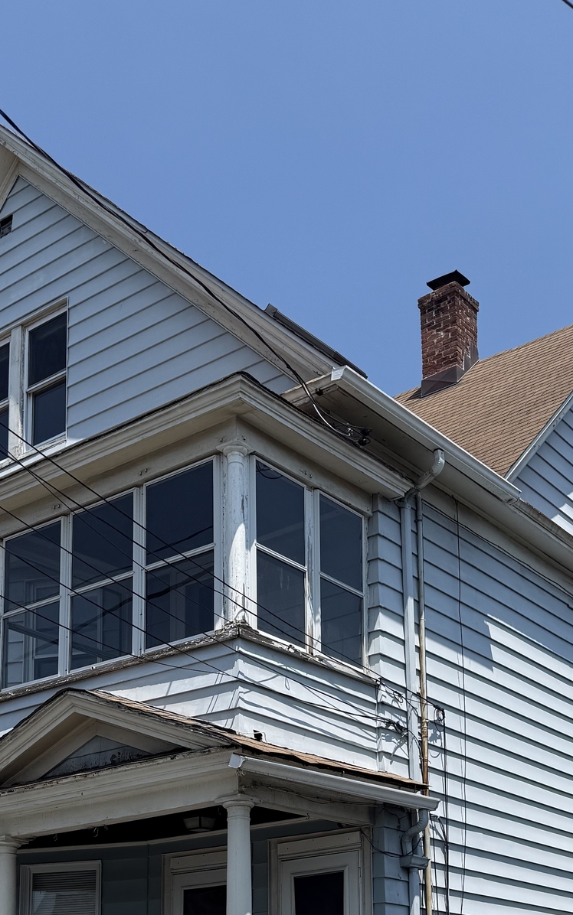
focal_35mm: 49
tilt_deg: +9.6
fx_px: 1224
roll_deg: +0.2
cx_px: 311
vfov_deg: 37.8
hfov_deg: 26.3
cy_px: 852
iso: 80
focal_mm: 6.76
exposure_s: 1/6173
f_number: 1.78
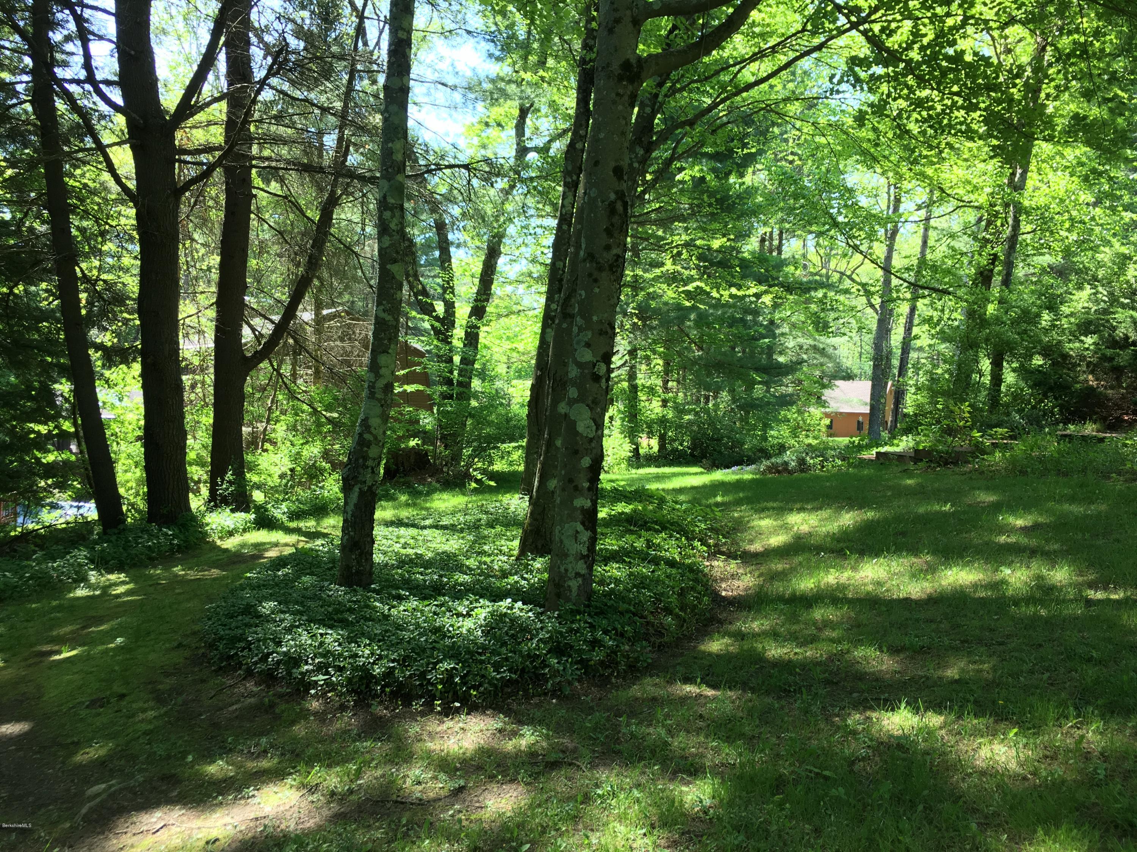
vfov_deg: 48.2
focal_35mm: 29
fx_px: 953
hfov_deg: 61.7
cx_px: 568
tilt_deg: -1.3
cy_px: 426
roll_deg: -2.9
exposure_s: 1/120
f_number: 2.2
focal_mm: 4.15
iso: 32
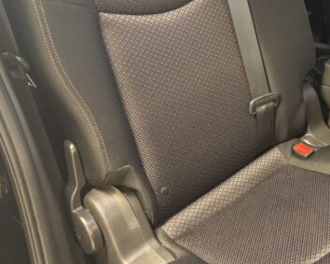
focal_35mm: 53
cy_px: 60
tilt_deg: -23.4
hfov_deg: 32.3
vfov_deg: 28.1
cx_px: 337
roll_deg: +2.3
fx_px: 517
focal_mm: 6.76
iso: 800
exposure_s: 1/33
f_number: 1.78
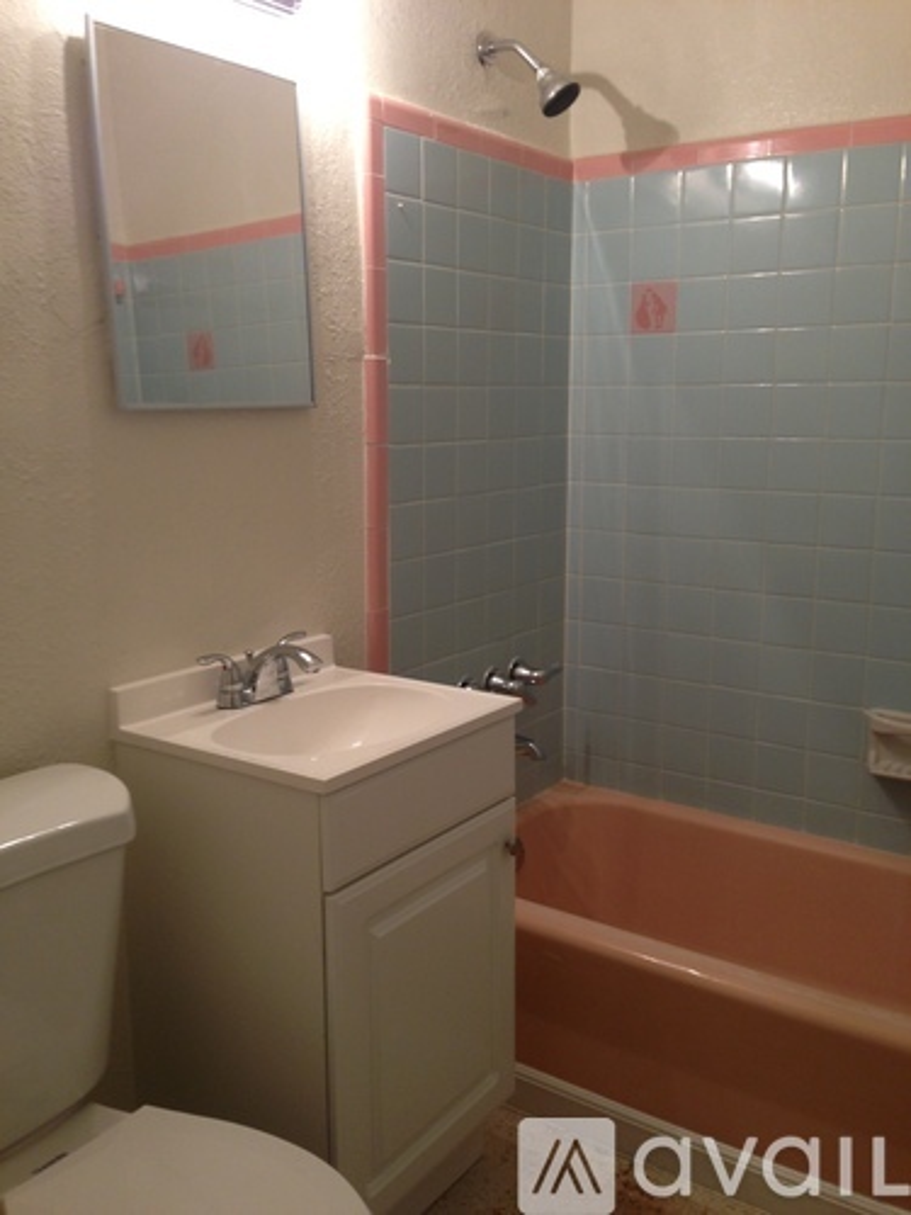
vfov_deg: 55.4
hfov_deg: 42.9
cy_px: 608
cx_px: 456
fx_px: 1158
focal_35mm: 33
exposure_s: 1/20
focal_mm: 4.13
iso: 80
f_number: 2.4
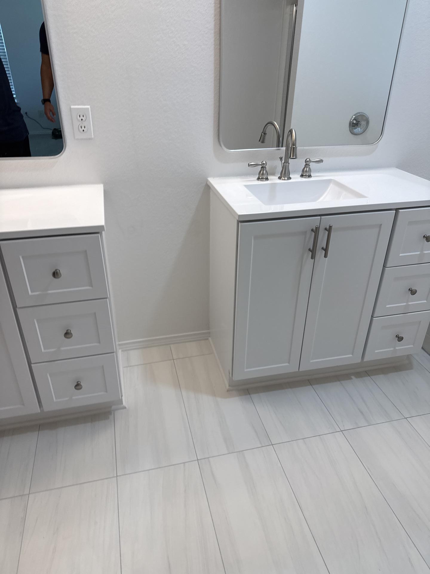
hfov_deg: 56.8
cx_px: 215
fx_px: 398
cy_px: 287
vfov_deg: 71.6
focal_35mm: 24
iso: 80
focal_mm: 6.76
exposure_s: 1/120
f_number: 1.78
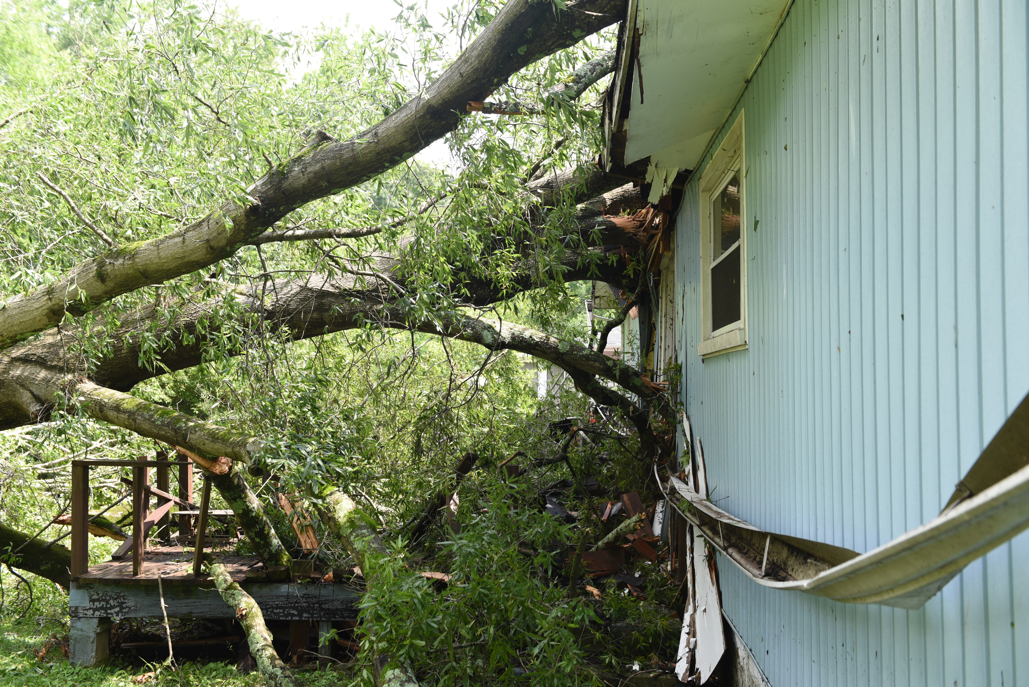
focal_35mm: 34
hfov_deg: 55.8
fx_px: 972
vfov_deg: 38.9
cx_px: 514
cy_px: 344
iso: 250
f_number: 5
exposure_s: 1/320
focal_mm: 34
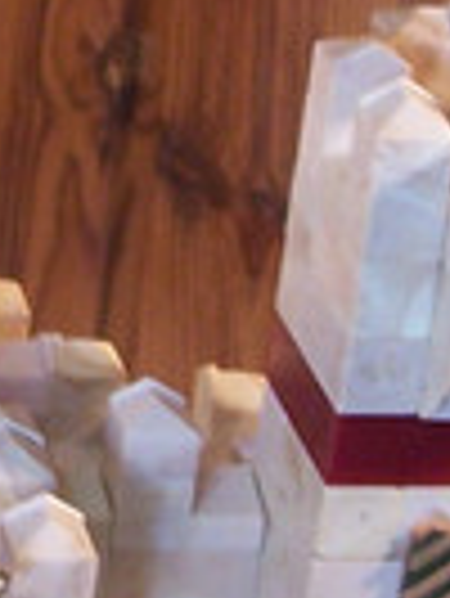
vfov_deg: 9.6
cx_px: -198
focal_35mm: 205
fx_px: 3548
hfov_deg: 7.2
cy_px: 202
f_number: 2.7
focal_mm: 5.6
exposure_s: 1/30
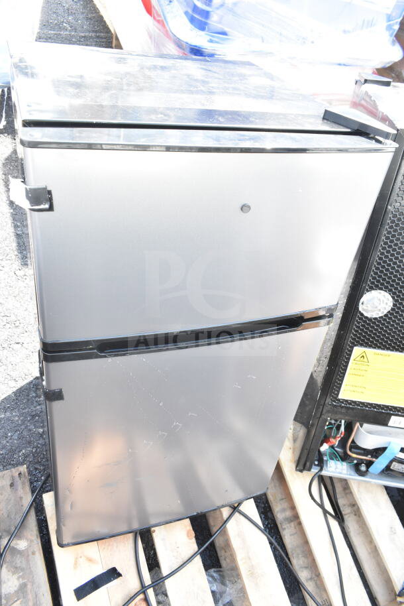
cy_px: 303
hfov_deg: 48.0
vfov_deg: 67.4
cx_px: 202
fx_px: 454
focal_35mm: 27
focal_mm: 18
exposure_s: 1/250
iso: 1600
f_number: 8
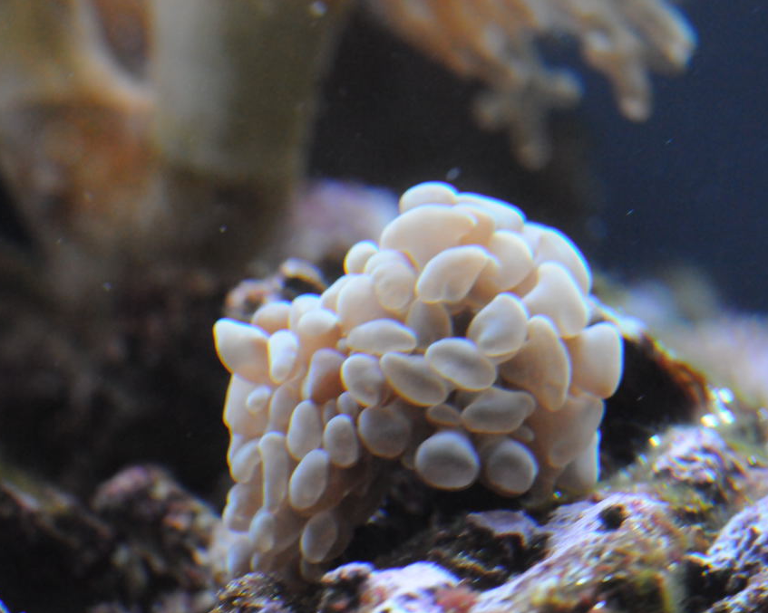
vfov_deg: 8.7
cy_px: 307
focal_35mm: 179
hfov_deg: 10.8
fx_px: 4057
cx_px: 423
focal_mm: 105
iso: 3200
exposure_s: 1/200
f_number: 8
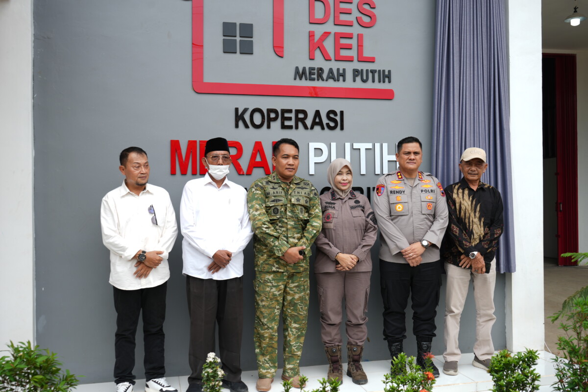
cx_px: 294
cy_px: 196
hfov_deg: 54.4
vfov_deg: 37.9
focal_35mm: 35
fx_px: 572
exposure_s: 1/125
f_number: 5.6
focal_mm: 35
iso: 80
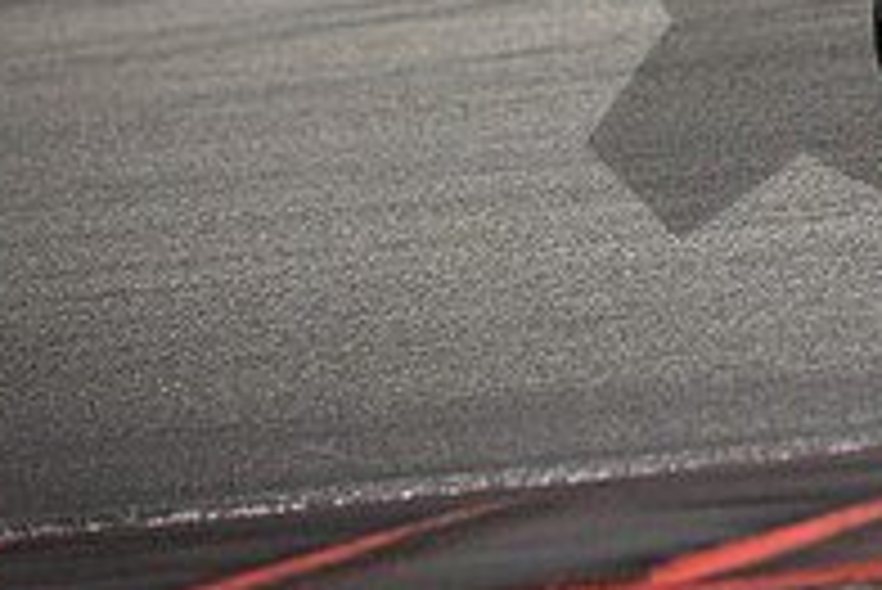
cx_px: 1022
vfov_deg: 1.5
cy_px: -196
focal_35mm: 889
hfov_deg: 2.3
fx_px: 21796
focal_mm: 200
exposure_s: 1/2000
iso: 125
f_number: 2.8
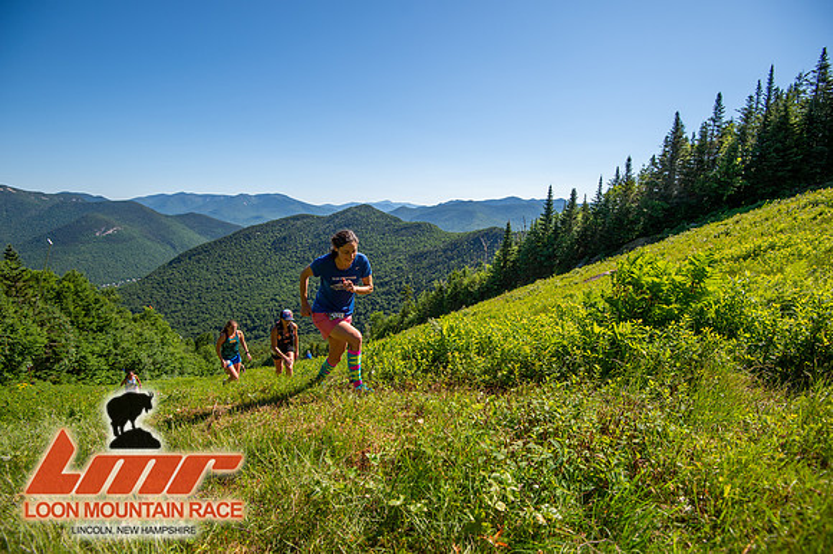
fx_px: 370
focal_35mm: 16
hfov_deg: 96.8
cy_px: 277
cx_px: 416
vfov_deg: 73.7
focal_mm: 16
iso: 100
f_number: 5
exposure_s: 1/640
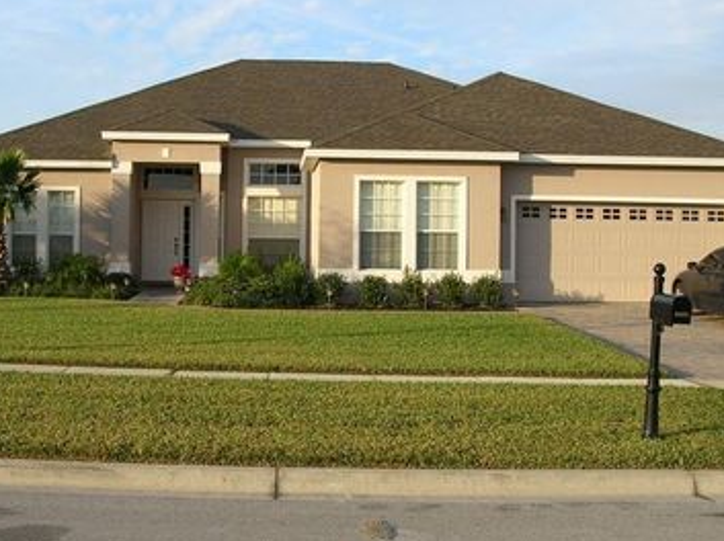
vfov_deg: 28.5
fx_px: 1066
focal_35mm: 51
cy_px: 246
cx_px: 326
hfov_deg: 37.5
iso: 50
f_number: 3.7
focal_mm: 6
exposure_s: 1/296
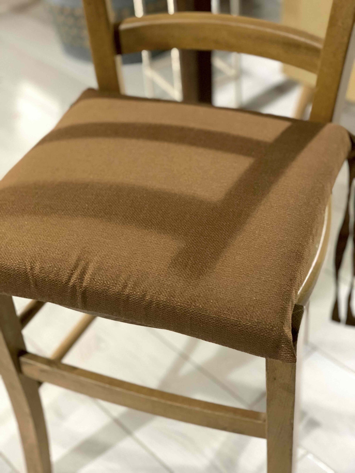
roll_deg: +5.9
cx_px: 178
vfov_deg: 36.8
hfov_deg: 28.0
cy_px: 236
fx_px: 711
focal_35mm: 52
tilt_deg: -40.8
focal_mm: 6
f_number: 2.4
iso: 500
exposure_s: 1/33
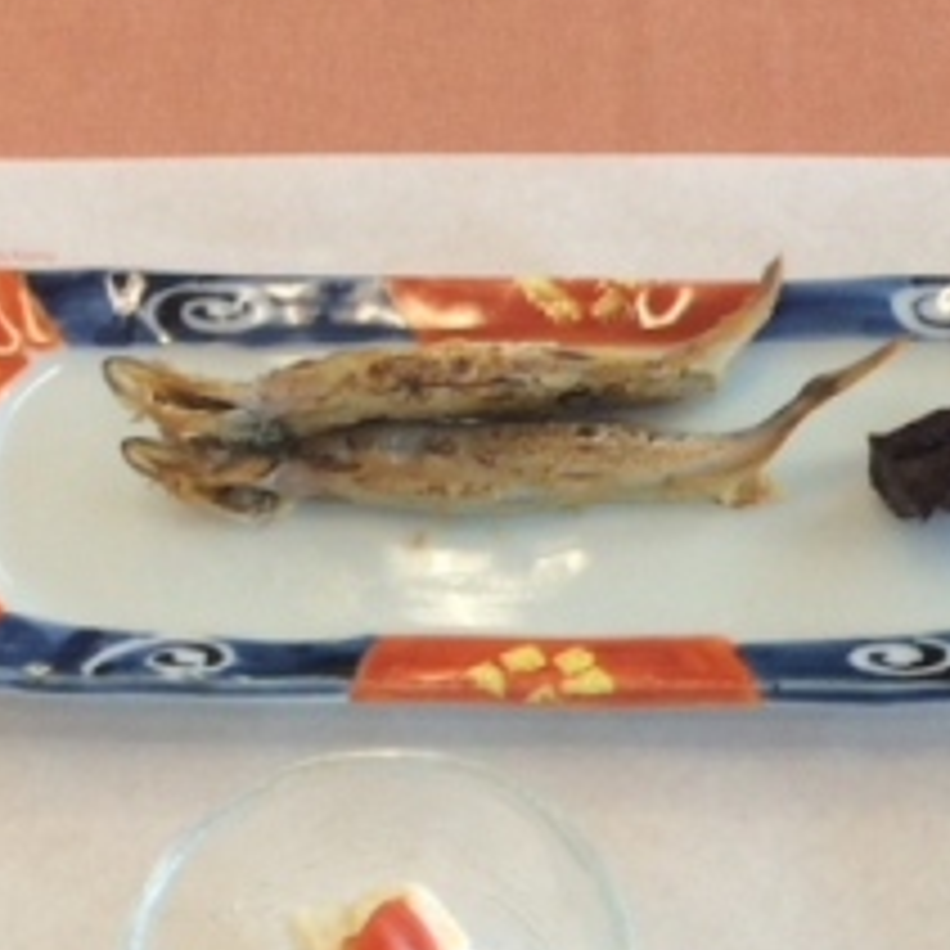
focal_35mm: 97
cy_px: 1207
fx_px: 3012
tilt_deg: -68.9
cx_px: 711
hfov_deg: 17.8
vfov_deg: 17.0
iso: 40
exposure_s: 1/60
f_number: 2.2
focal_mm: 4.15
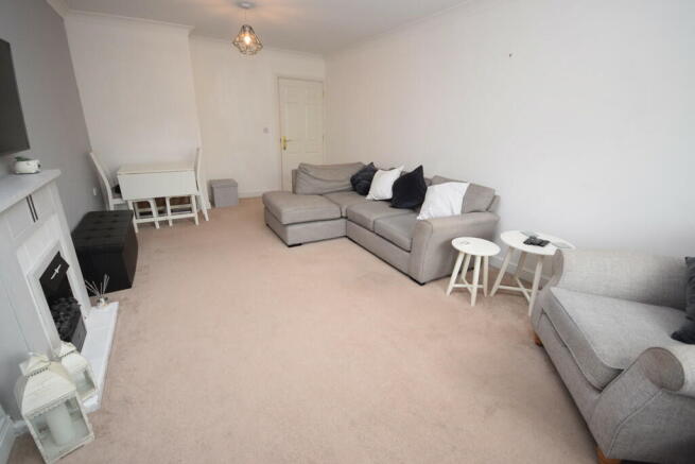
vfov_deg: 77.4
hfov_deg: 100.4
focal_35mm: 15
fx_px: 290
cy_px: 232
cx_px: 348
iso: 800
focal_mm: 10
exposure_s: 1/60
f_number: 4
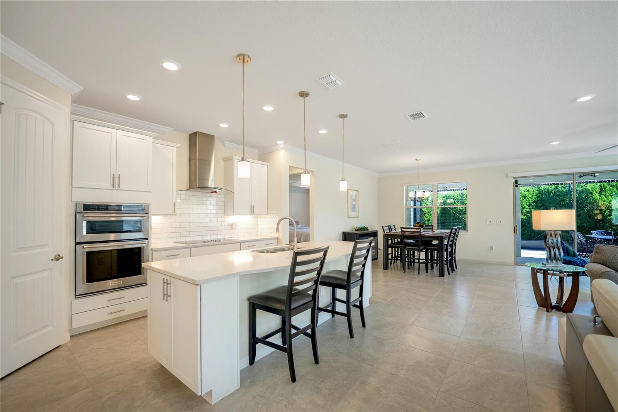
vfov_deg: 81.3
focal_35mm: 14
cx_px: 309
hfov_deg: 104.2
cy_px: 206
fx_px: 240
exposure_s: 1/3200
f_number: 3.5
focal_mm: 14
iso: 800
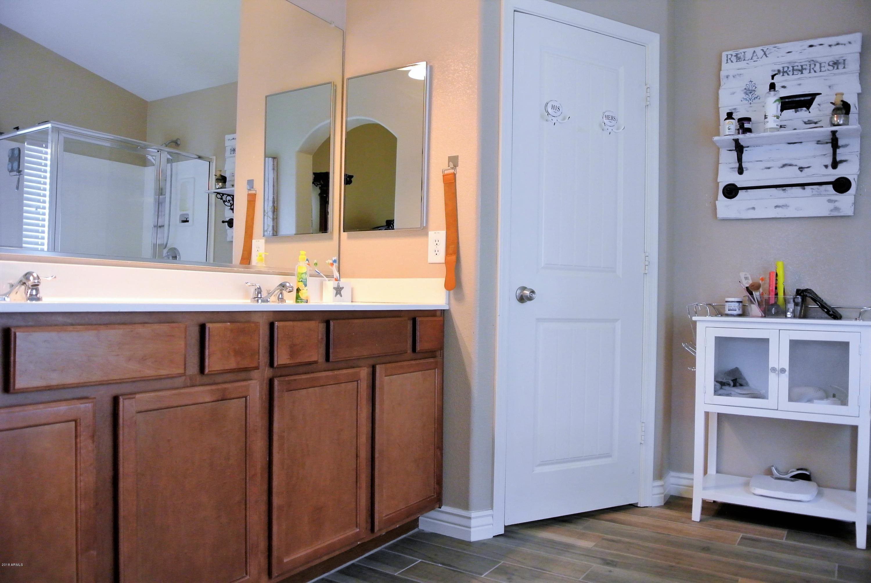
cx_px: 436
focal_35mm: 27
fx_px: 654
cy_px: 292
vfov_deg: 48.0
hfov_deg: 67.3
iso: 800
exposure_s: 1/30
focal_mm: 10
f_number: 3.5
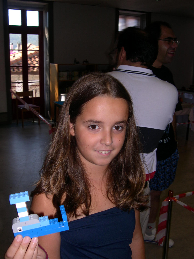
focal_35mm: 38
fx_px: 284
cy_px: 130
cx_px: 97
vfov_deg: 49.0
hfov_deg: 37.7
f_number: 7.6
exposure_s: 1/30
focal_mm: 8
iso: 100
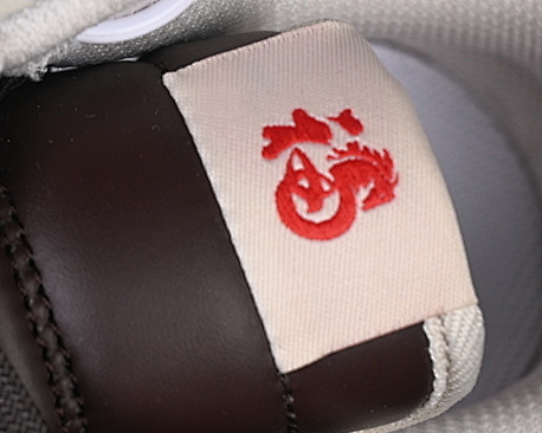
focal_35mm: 166
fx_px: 2662
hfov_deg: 11.6
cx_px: 92
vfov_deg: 9.3
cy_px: 293
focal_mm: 50
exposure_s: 1/80
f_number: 7.1
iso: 160
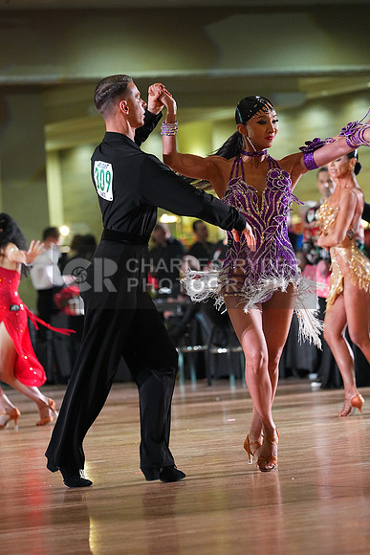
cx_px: 185
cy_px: 278
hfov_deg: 6.9
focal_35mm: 200
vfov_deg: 10.3
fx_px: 3081
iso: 8000
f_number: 4.5
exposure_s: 1/400
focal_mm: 200
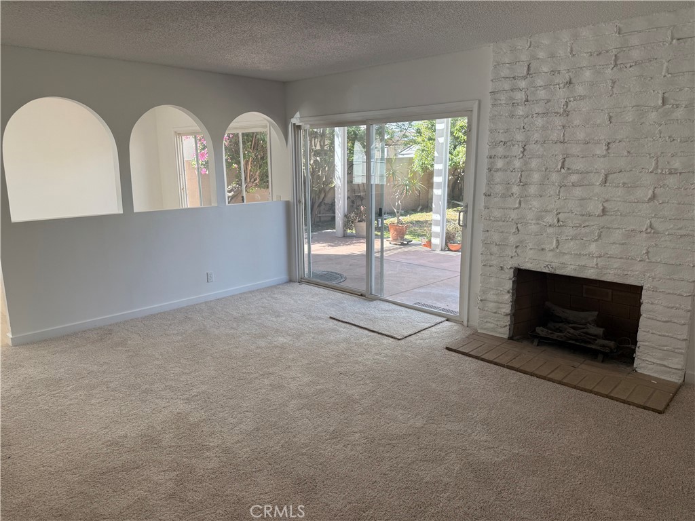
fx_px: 482
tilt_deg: -8.6
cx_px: 348
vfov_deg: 56.8
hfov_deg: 71.6
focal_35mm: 24
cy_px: 260
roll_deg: +0.3
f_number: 1.78
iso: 80
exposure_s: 1/307
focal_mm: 6.76
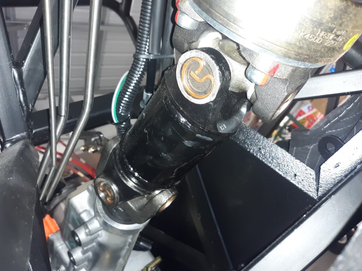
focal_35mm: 28
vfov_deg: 49.7
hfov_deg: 63.4
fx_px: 293
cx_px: 181
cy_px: 136
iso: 200
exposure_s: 1/40
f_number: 1.7
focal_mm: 3.7
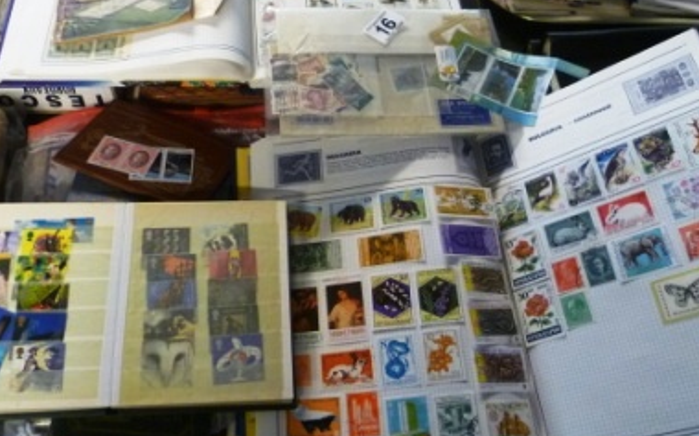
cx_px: 346
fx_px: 666
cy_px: 151
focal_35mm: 35
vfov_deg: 35.9
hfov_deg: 55.4
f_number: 2.8
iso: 400
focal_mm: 5
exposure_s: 1/25
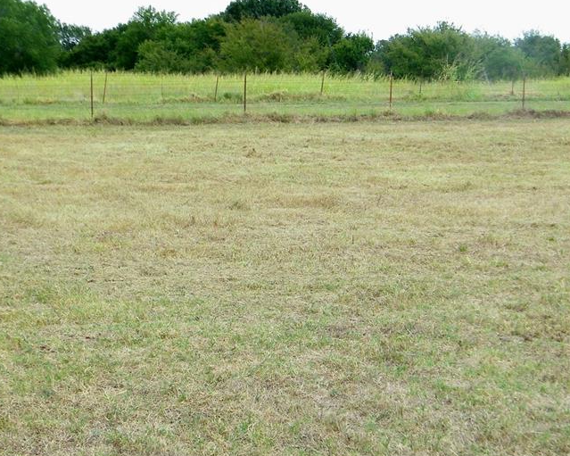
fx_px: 1636
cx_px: 303
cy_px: 266
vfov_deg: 15.9
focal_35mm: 97
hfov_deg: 19.8
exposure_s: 1/200
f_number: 4.2
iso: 80
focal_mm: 11.1
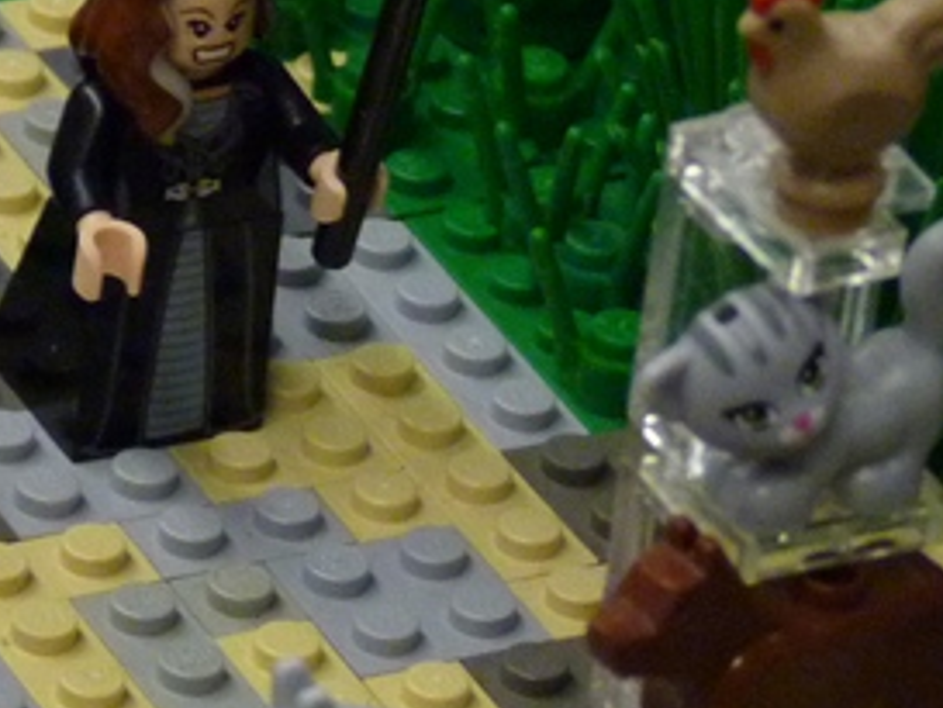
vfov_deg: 3.9
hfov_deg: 5.2
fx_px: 10329
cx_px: -608
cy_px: -117
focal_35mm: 379
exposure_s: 1/25
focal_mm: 18
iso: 400
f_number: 3.6
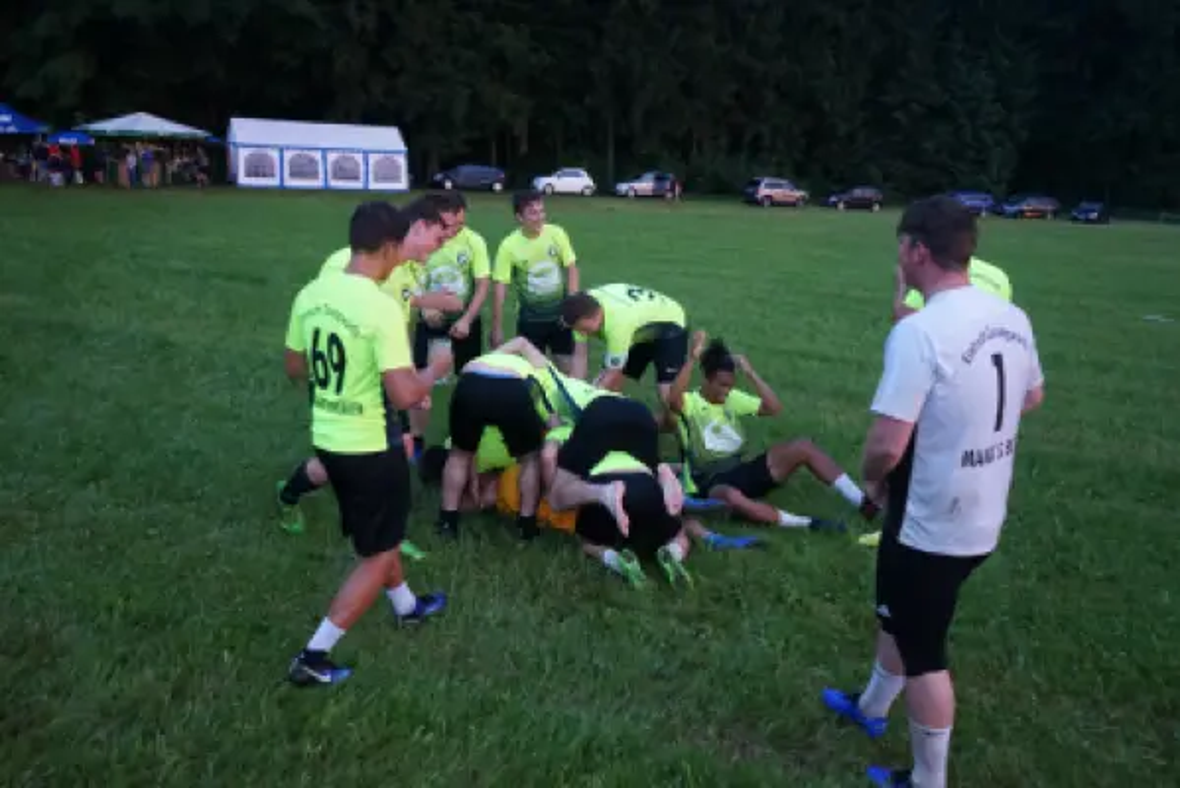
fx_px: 951
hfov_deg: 63.6
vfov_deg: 45.0
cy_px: 394
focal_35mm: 29
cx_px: 590
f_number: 3.5
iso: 2500
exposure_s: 1/160
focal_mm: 29
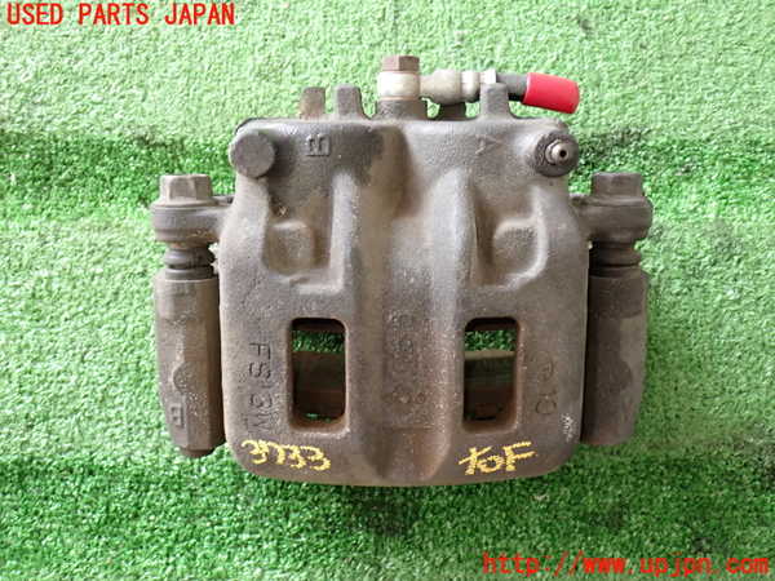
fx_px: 851
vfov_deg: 37.7
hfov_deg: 49.0
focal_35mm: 38
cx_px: 388
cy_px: 290
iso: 250
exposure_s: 1/40
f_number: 2.7
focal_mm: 6.83
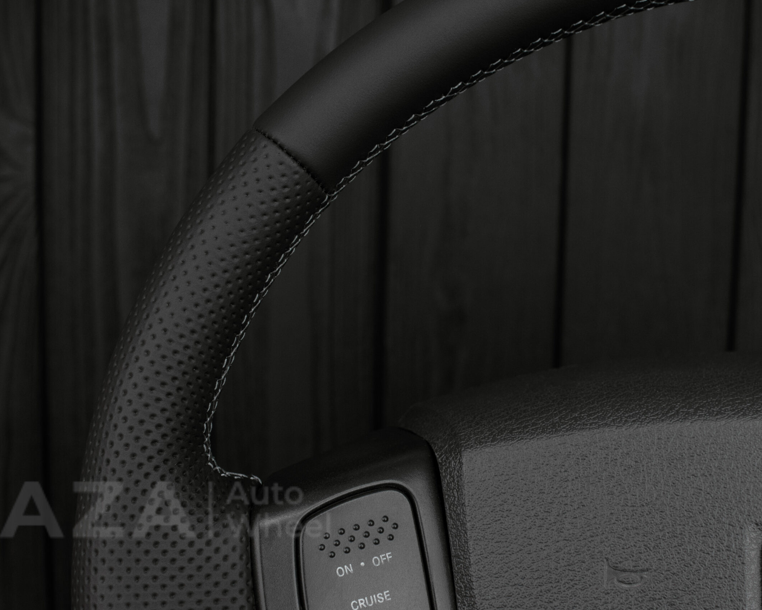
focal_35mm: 60
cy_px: 306
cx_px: 405
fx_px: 1343
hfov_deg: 31.7
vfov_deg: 25.6
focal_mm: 35
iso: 500
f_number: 6.3
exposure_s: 1/125
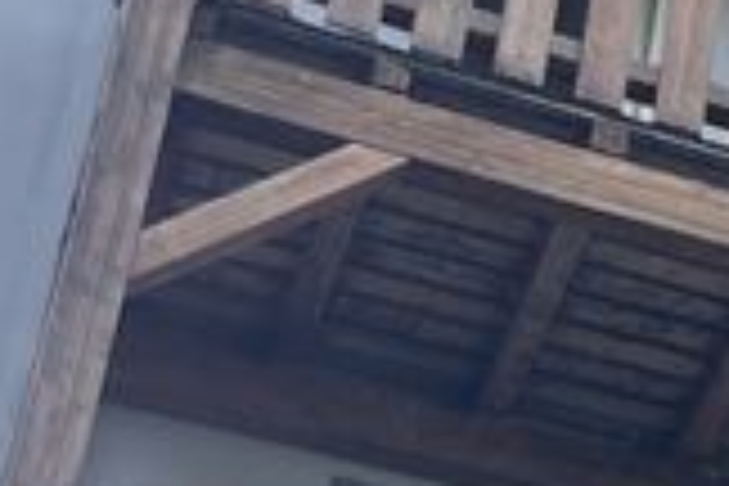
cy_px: 837
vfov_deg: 7.8
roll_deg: +1.4
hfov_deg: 10.5
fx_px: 3462
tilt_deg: +28.2
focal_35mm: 171
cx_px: 1683
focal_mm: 4.2
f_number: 1.6
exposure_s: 1/469
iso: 32
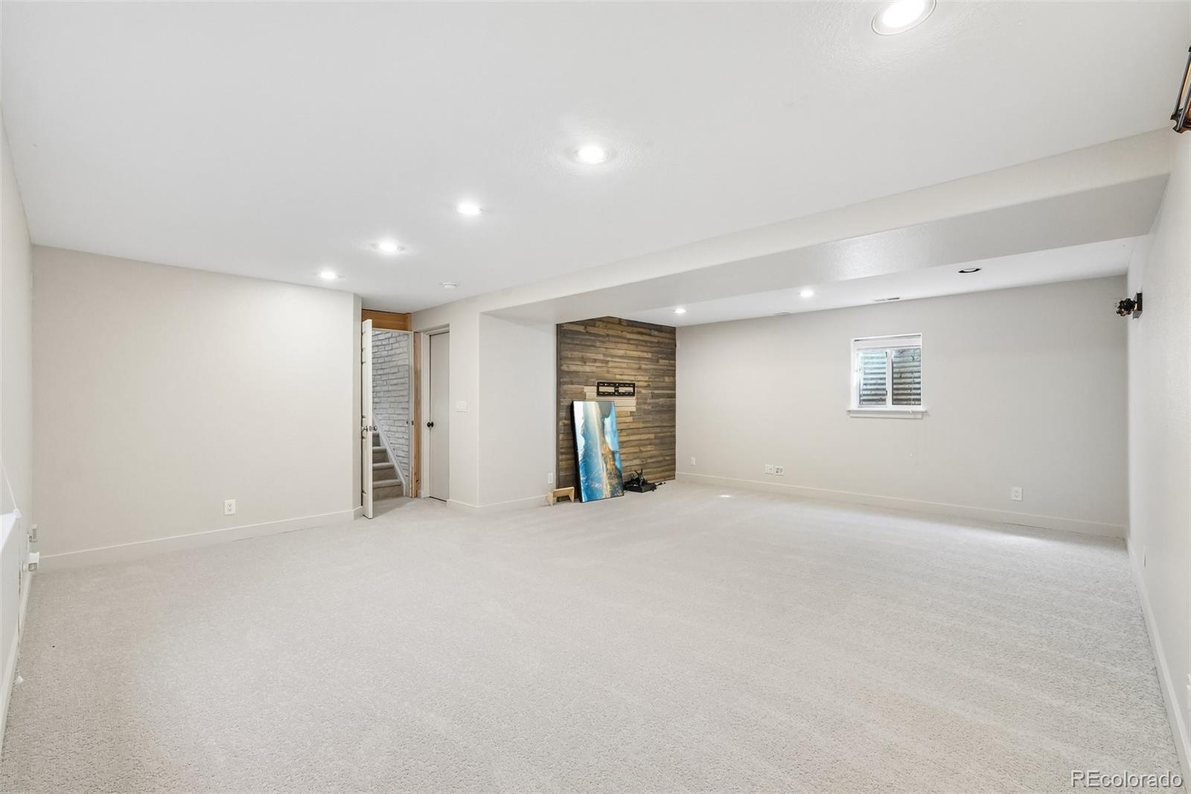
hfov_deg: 100.4
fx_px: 496
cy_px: 397
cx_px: 596
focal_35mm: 15
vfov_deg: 77.3
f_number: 8
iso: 800
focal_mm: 10
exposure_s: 1/15
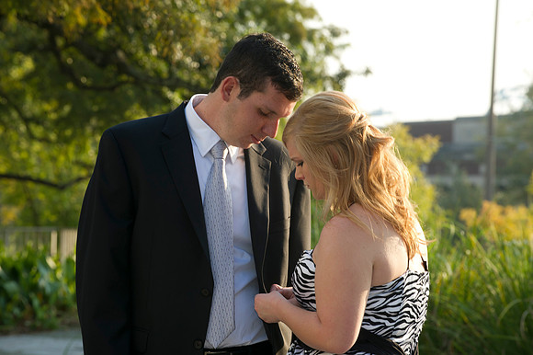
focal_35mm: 175
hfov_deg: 11.8
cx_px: 266
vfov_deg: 7.8
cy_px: 178
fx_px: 2589
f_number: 8
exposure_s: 1/80
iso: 200
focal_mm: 175
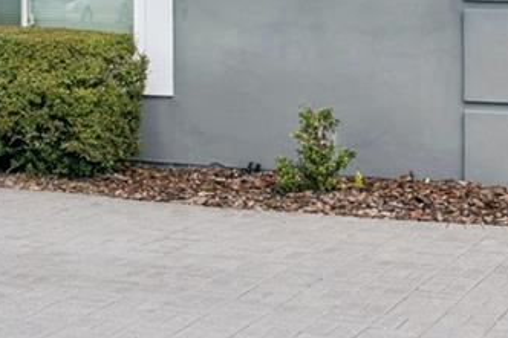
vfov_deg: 12.7
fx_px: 1495
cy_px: -20
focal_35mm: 106
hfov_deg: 18.0
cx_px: -155
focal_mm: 22
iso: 100
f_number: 20
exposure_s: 1/40
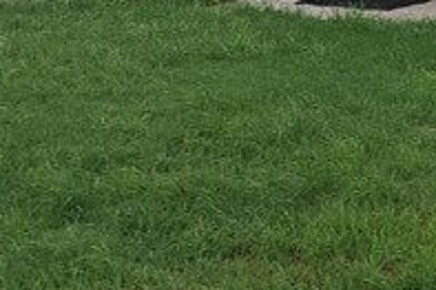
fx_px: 1767
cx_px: 575
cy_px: -80
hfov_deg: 13.5
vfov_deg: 9.2
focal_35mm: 146
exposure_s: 1/675
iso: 25
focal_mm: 4
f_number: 1.8
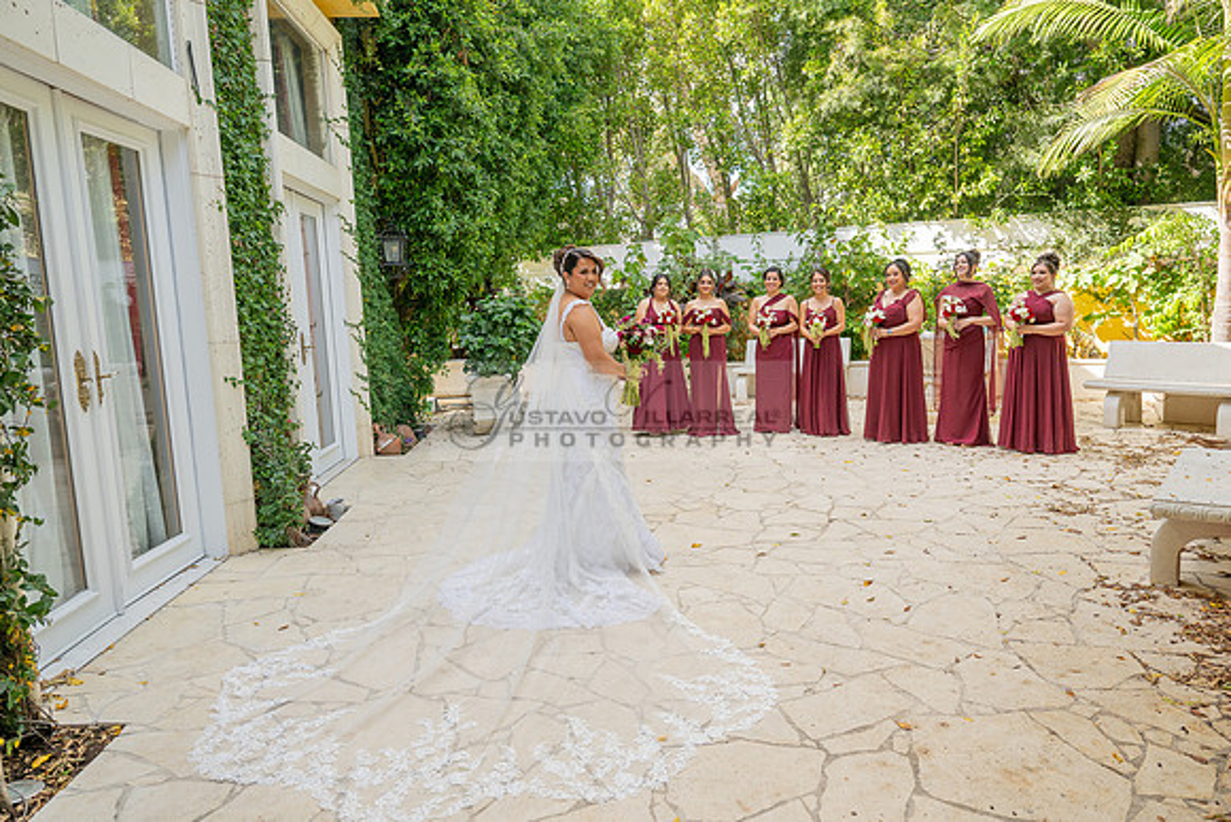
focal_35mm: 24
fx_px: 821
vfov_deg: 53.2
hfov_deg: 73.7
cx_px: 616
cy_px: 411
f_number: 4
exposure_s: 1/500
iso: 400
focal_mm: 24
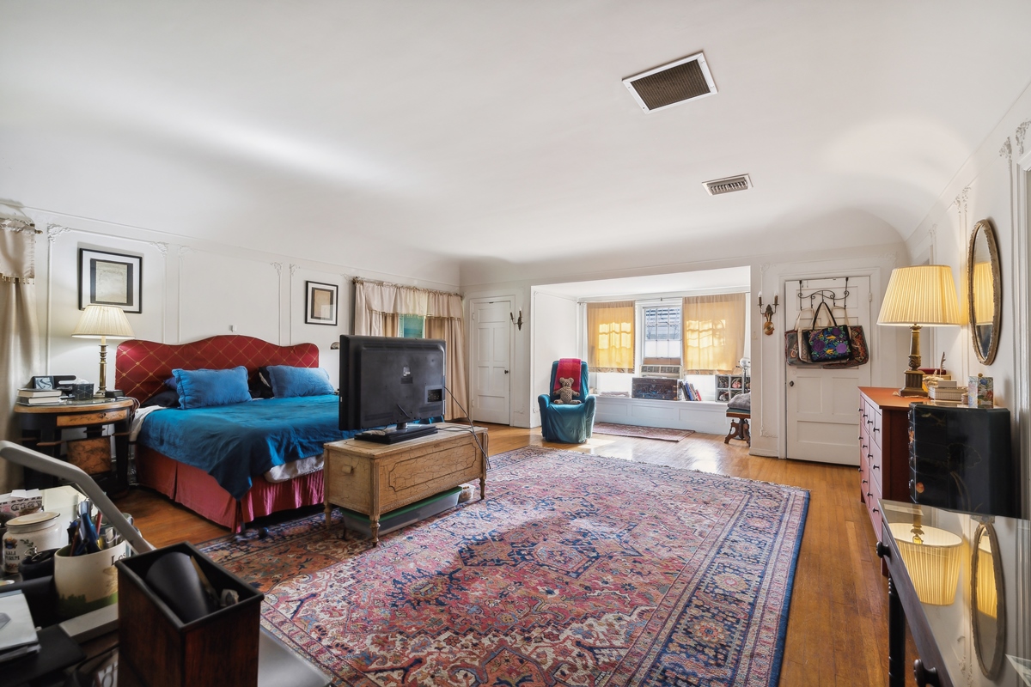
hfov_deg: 100.4
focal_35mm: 15
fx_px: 430
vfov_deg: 77.3
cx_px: 516
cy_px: 344
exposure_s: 1/20
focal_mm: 15
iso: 250
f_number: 8
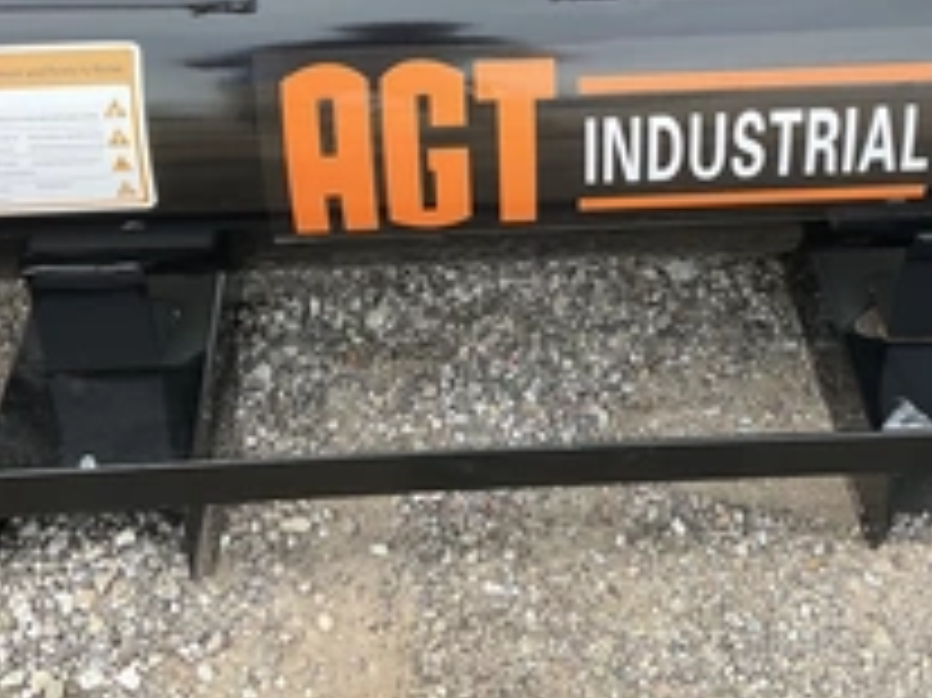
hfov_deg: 34.2
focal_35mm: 56
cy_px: 81
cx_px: 563
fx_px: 1507
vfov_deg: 25.3
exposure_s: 1/289
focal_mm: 3
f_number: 1.8
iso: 25
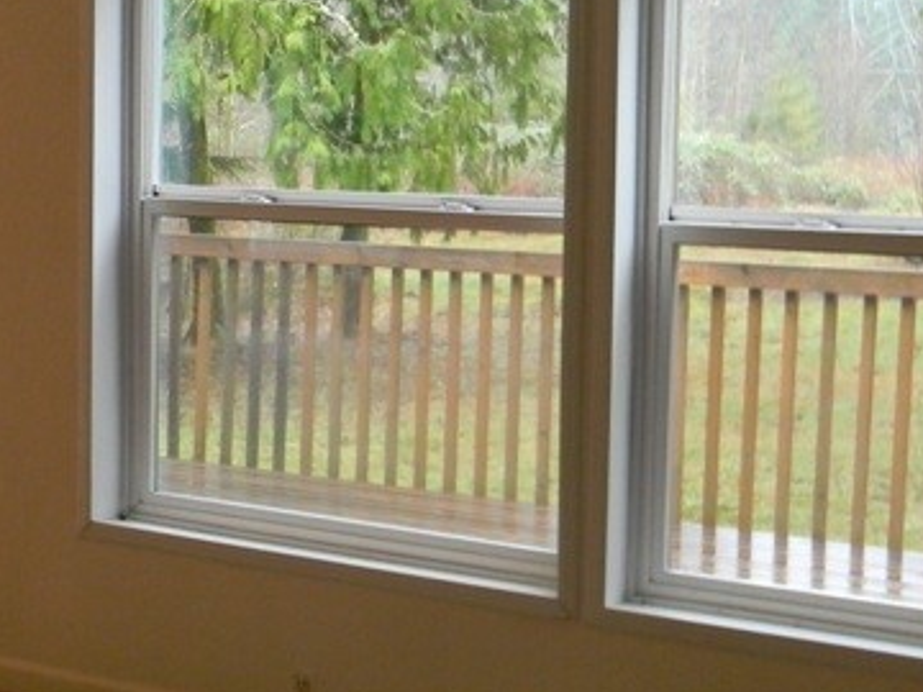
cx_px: 185
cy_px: 328
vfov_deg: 18.4
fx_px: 2133
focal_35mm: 80
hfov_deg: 24.0
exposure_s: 1/30
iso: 349
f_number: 3.7
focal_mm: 6.4
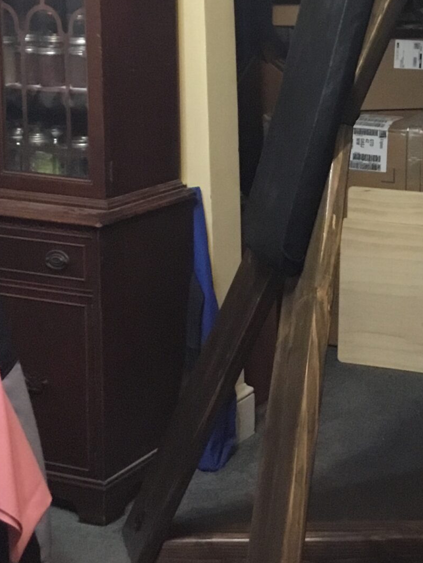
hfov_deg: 18.8
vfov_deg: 25.8
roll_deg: -1.3
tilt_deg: -10.3
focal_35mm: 75
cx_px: 480
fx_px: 1221
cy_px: 165
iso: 200
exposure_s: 1/20
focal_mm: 3.3
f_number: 2.4
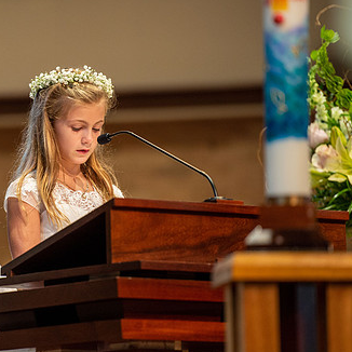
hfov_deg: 5.8
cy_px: 186
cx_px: 57
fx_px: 3474
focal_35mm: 302
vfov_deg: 5.8
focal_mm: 200
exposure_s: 1/125
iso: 1600
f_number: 2.8
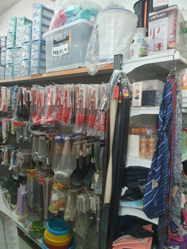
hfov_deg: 53.1
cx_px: 94
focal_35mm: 26
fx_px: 187
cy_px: 124
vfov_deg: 67.3
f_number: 2.4
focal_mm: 4.32
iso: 320
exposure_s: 1/40
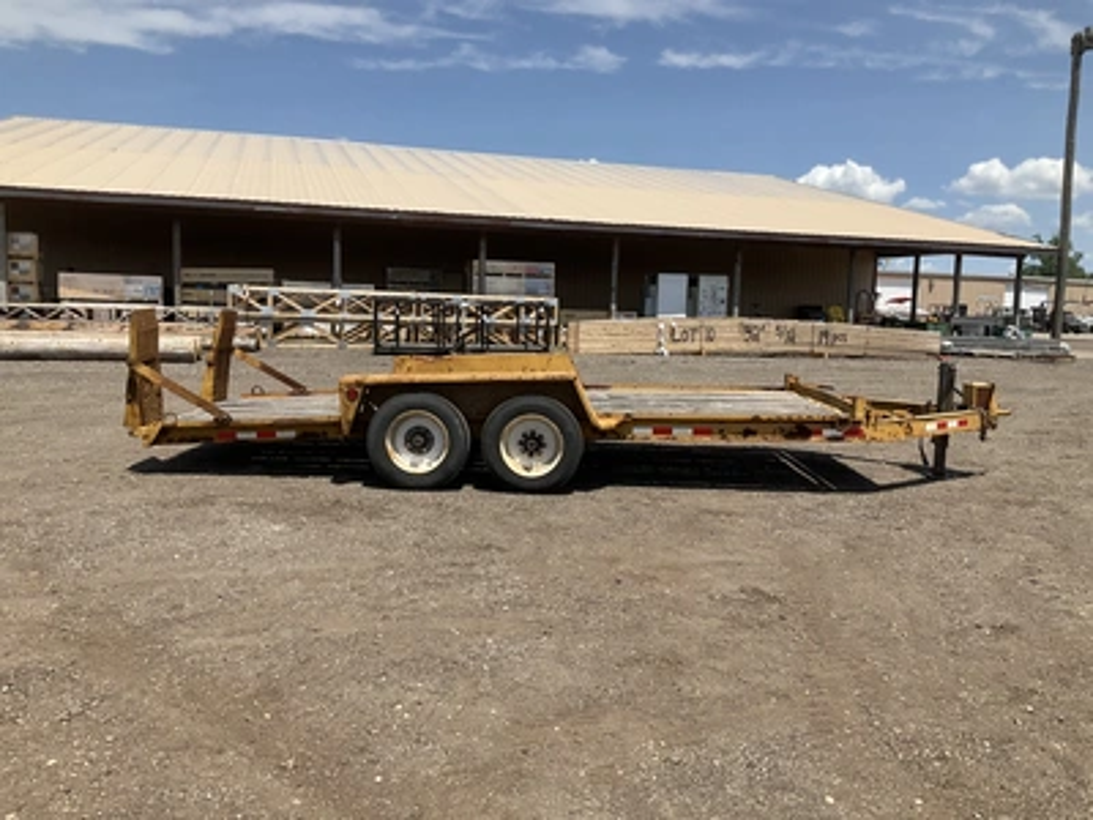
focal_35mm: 29
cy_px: 410
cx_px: 546
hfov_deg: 61.7
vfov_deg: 48.2
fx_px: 916
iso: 25
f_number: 1.8
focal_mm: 3
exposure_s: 1/2227
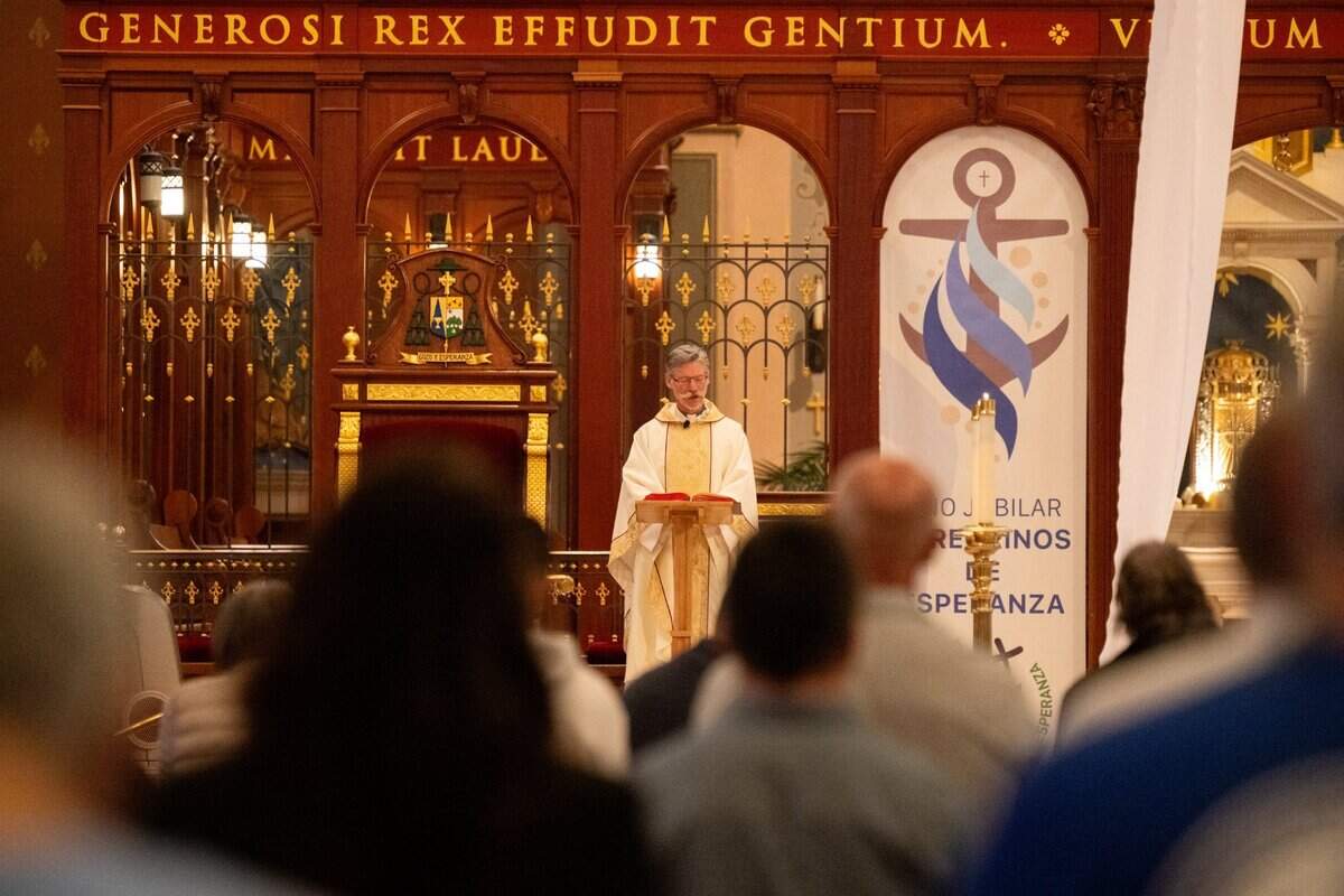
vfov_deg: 6.5
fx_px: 7839
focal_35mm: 210
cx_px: 672
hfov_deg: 9.8
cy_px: 448
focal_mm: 210
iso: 6400
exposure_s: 1/160
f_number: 4
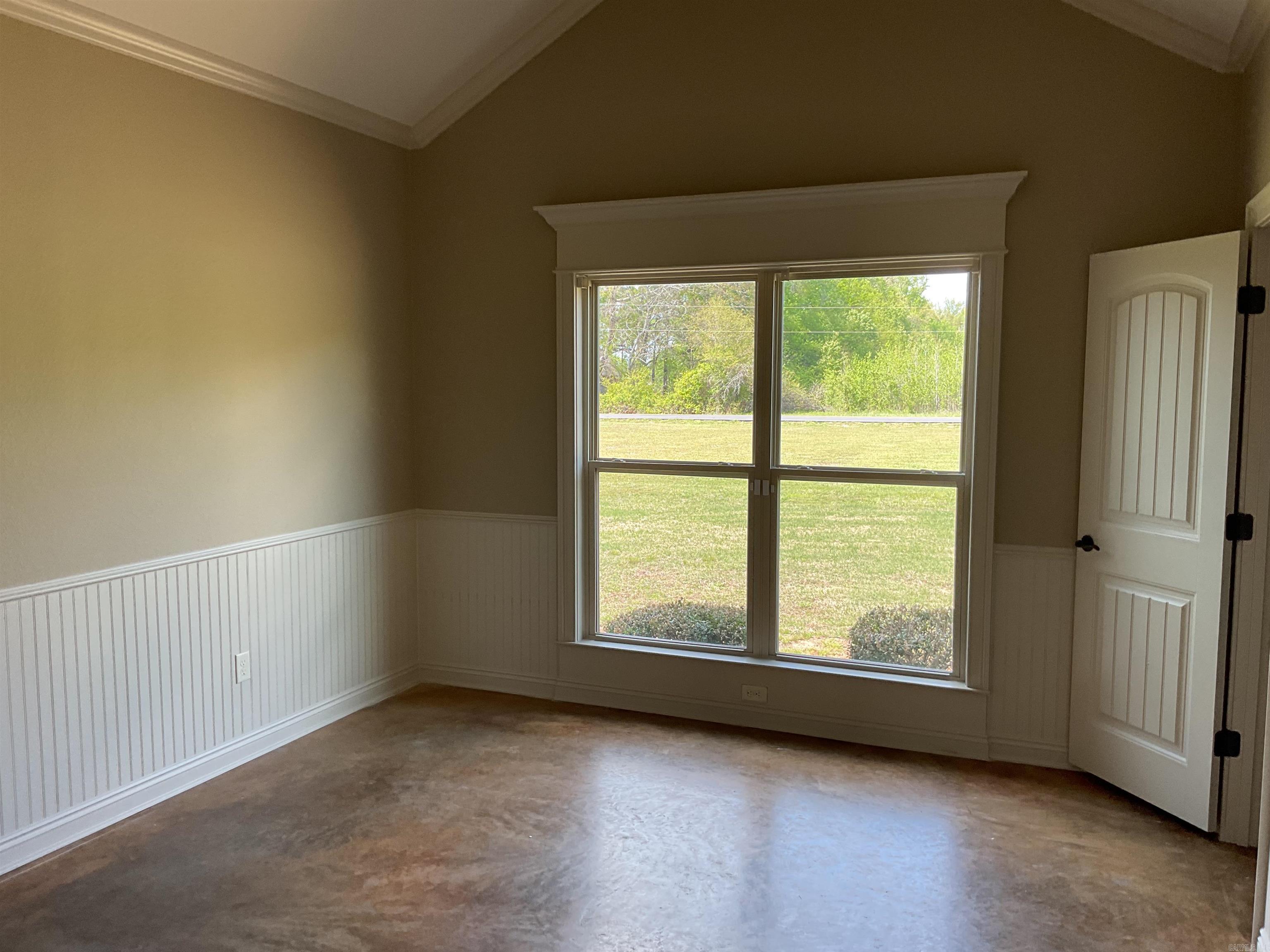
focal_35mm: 29
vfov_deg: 48.2
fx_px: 1064
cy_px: 476
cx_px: 635
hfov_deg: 61.7
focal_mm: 3
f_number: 1.8
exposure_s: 1/120
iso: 25
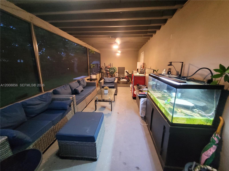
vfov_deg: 89.9
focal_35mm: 13
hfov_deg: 106.2
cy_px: 86
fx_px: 86
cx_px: 114
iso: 640
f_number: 2.2
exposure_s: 1/24
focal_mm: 1.74
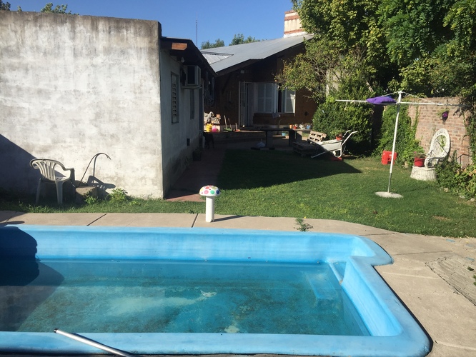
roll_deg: -1.0
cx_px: 238
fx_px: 399
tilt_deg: -10.6
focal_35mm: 29
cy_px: 178
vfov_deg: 48.3
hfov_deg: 61.6
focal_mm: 4.15
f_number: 2.2
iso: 32
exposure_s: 1/2475
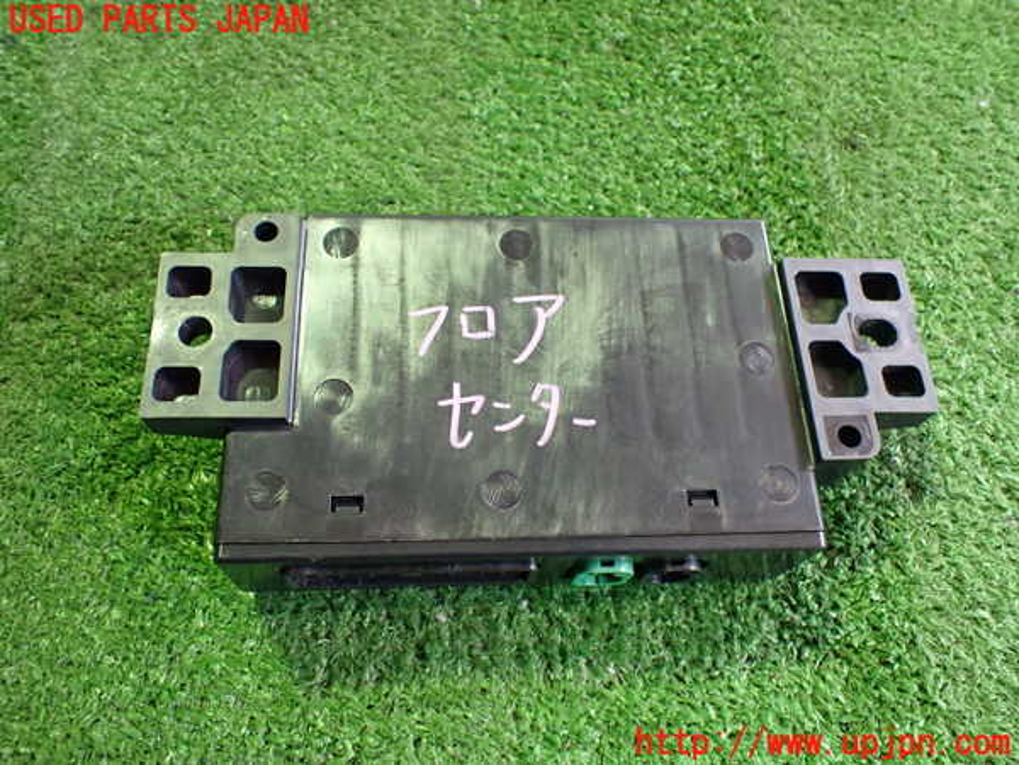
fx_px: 883
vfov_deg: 46.8
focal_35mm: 30
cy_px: 382
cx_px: 510
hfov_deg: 60.0
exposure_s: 1/40
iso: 800
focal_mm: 5.4
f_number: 2.3
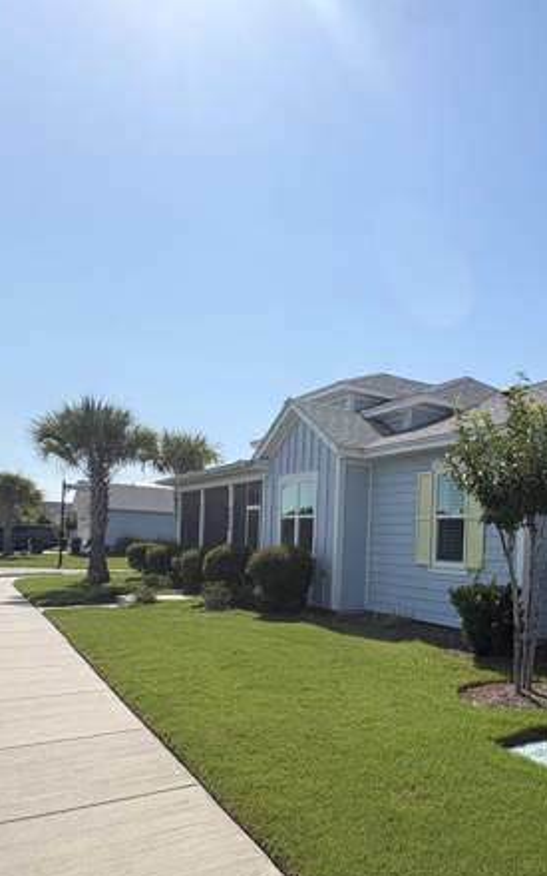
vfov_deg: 67.1
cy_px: 561
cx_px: 587
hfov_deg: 38.8
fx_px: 644
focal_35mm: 27
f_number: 2.2
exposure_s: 1/2028
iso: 40
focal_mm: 2.22
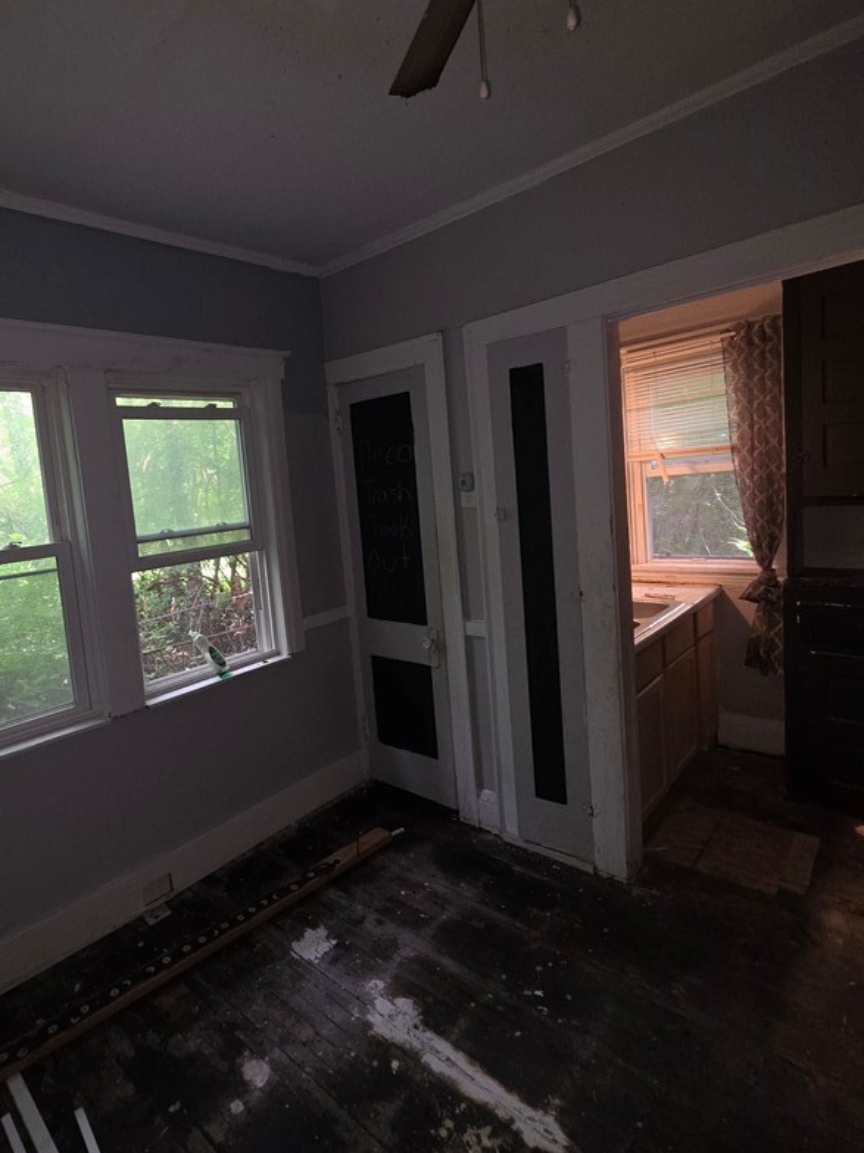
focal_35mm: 17
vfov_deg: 90.9
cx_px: 314
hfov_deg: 73.2
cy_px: 545
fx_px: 566
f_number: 1.9
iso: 100
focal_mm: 2.2
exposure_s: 1/60
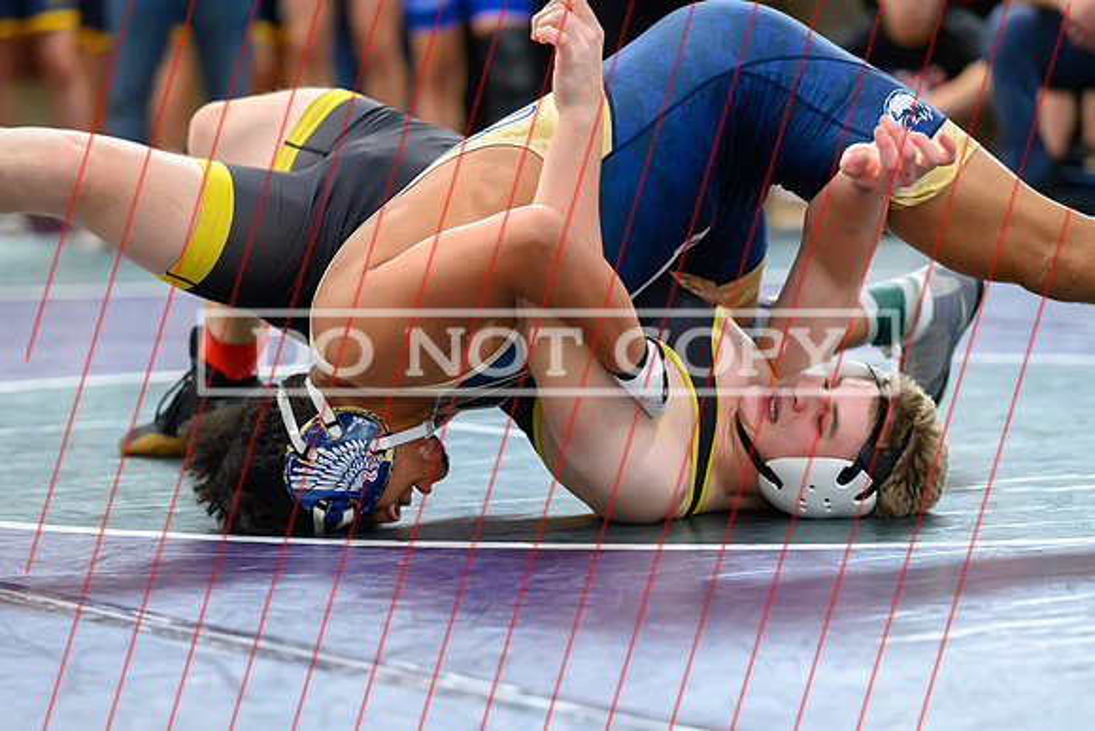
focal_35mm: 162
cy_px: 464
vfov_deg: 8.5
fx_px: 4930
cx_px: 458
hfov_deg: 12.7
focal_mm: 125
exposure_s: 1/800
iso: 5000
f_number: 2.8
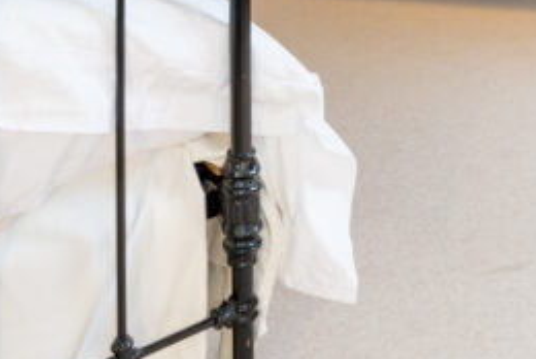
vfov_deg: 18.3
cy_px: -270
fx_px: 894
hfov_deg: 32.8
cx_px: 398
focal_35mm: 60
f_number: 9
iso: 100
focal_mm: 15
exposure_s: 1.3
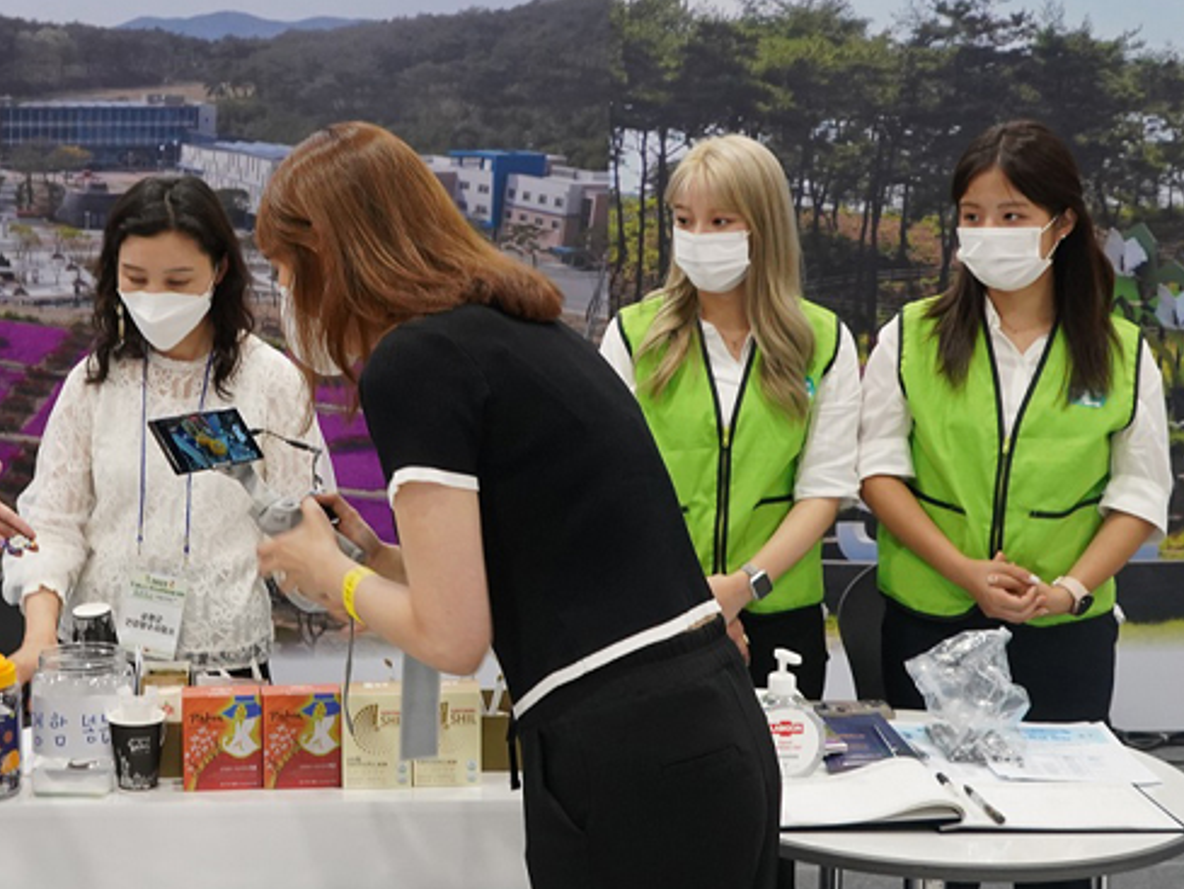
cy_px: 349
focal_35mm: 59
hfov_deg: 32.2
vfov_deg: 24.8
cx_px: 320
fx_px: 2019
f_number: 7.1
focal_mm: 30
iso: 2500
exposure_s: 1/30
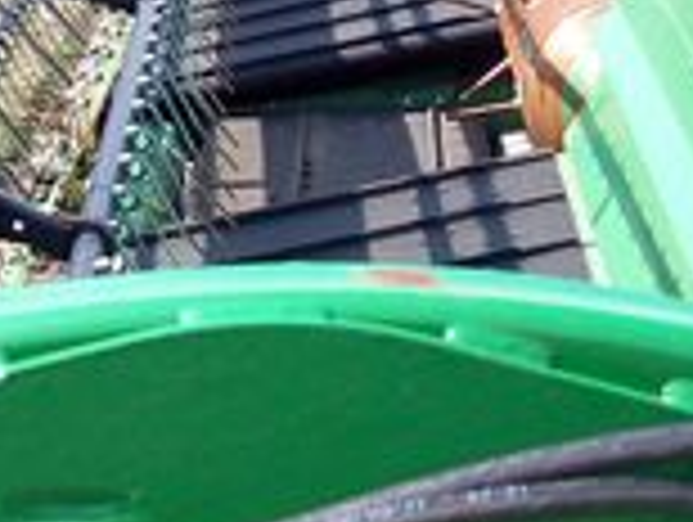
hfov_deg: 15.4
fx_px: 2546
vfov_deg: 11.6
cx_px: 202
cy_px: 36
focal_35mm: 127
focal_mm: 6
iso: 80
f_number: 2.7
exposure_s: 1/714
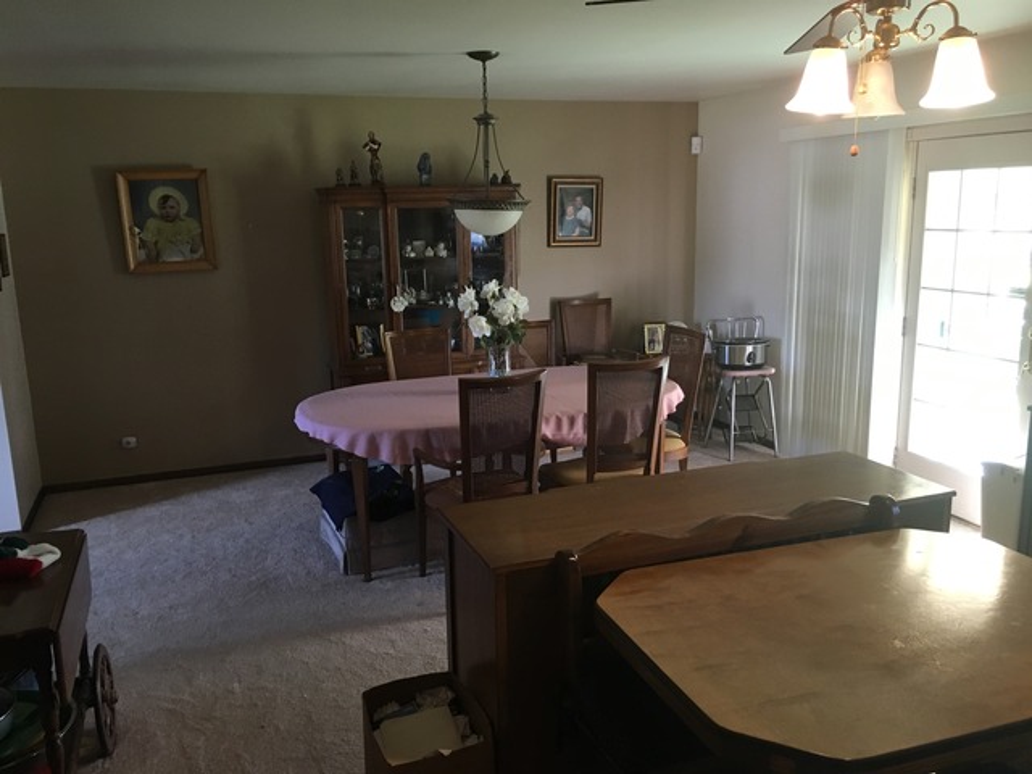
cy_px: 387
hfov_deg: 61.7
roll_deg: +1.2
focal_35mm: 29
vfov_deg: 48.2
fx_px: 865
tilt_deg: -10.4
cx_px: 516
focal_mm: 4.15
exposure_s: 1/30
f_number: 2.2
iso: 125
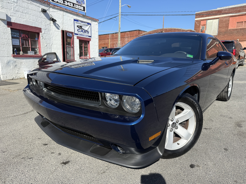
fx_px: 171
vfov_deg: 56.8
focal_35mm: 24
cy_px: 92
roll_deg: -0.4
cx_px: 123
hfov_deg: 71.6
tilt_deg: -10.7
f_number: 1.78
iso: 80
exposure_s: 1/2907
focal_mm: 6.76
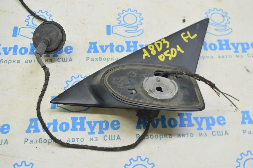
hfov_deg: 46.4
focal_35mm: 42
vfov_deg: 31.8
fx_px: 295
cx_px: 126
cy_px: 84
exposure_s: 1/20
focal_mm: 28
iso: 400
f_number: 5.6
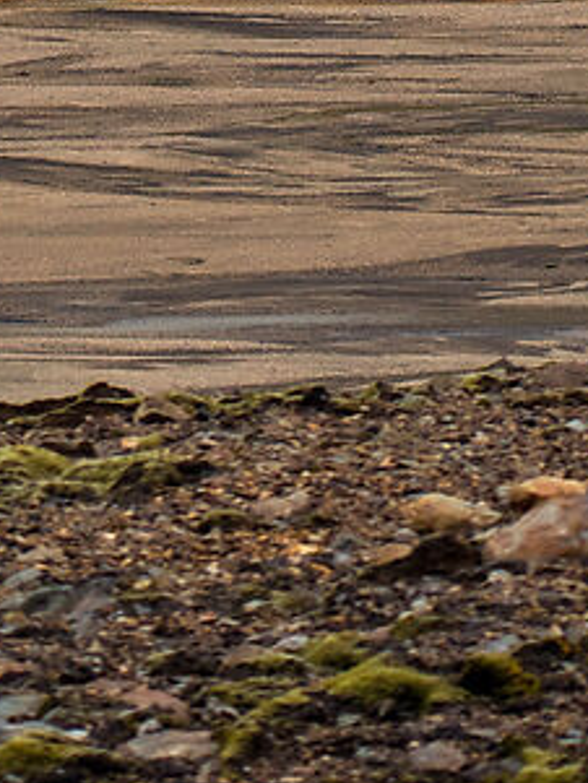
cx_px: -411
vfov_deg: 3.2
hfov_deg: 2.4
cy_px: -1366
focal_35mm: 614
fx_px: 13896
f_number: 7.1
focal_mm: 80
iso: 200
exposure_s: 1/400
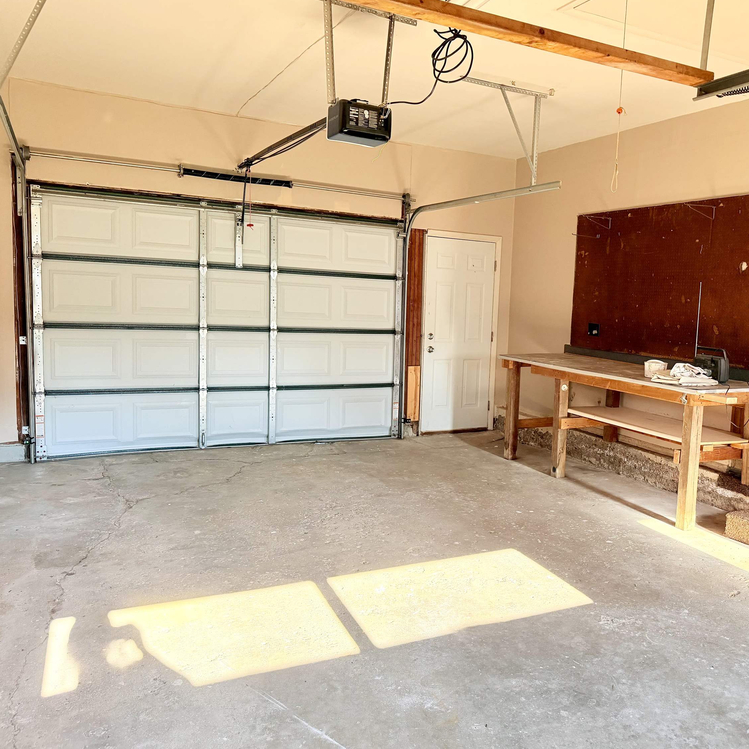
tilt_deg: -4.9
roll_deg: -2.5
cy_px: 376
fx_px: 710
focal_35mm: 29
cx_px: 490
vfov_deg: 55.6
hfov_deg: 54.7
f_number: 1.78
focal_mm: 6.76
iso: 200
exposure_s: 1/210
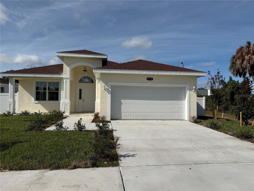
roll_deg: -1.2
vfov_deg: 56.8
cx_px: 127
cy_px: 96
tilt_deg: +1.3
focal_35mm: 24
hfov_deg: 71.6
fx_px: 176
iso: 80
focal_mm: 6.76
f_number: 1.78
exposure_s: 1/11905
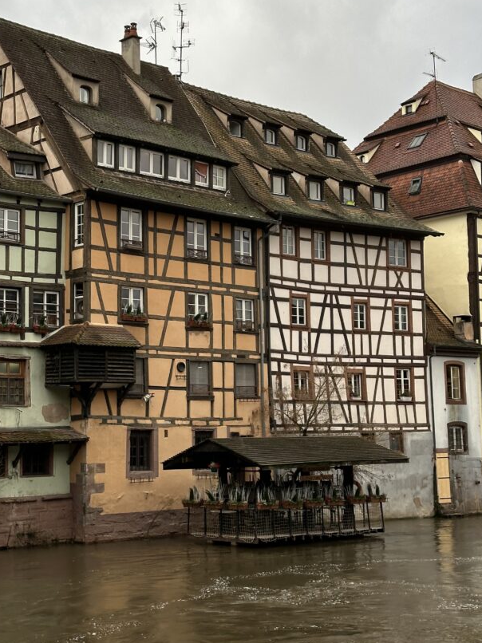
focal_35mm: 61
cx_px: 207
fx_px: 1133
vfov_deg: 31.7
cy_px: 321
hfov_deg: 24.0
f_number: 1.78
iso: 64
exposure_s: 1/571
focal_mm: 6.86
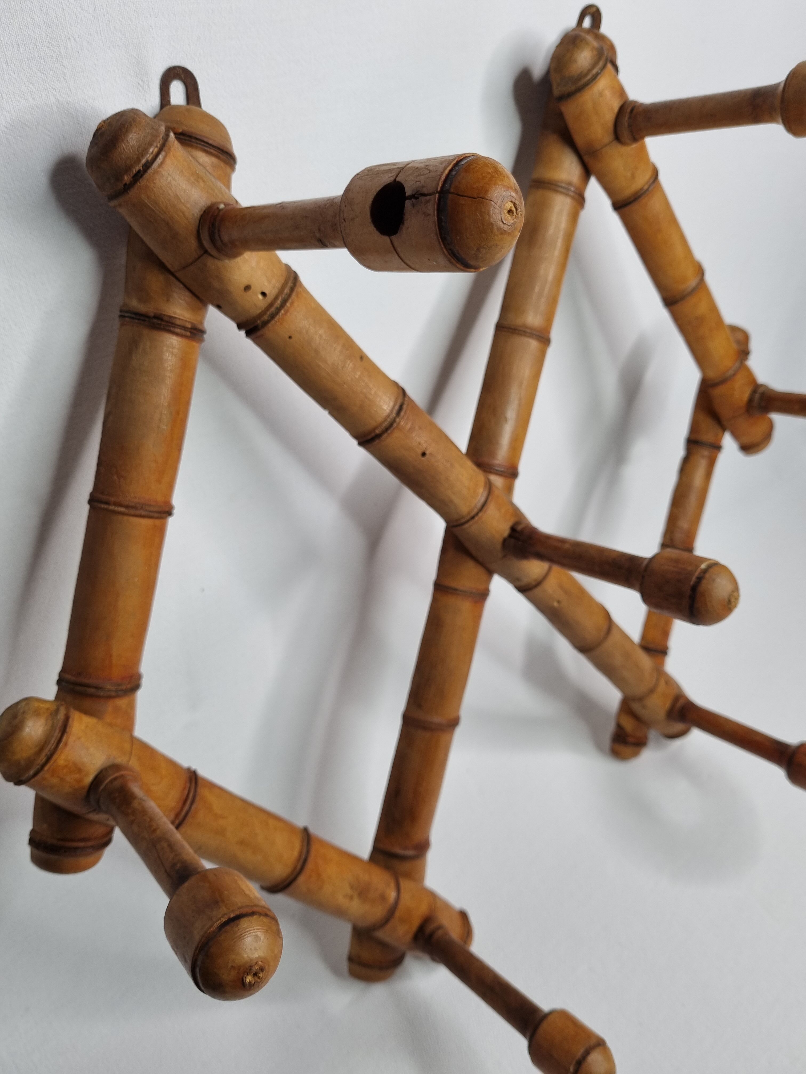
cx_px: 403
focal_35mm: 26
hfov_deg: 53.1
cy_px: 537
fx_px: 807
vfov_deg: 67.3
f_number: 1.8
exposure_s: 1/153
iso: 50
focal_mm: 5.4
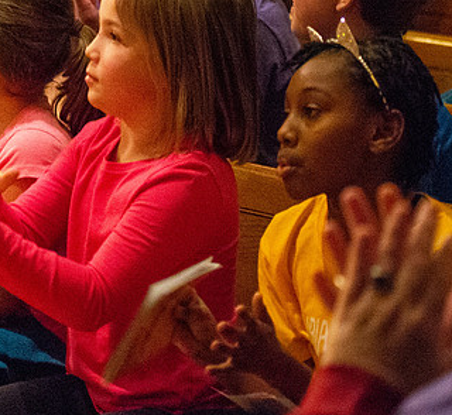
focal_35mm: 248
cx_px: -205
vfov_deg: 6.7
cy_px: -41
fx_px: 3518
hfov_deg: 7.2
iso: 6400
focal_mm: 80
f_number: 2.8
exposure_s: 1/200
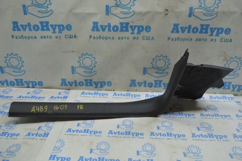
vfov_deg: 43.5
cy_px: 80
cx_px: 121
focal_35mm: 30
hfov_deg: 62.0
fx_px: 201
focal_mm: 20
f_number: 5.6
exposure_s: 1/40
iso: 400
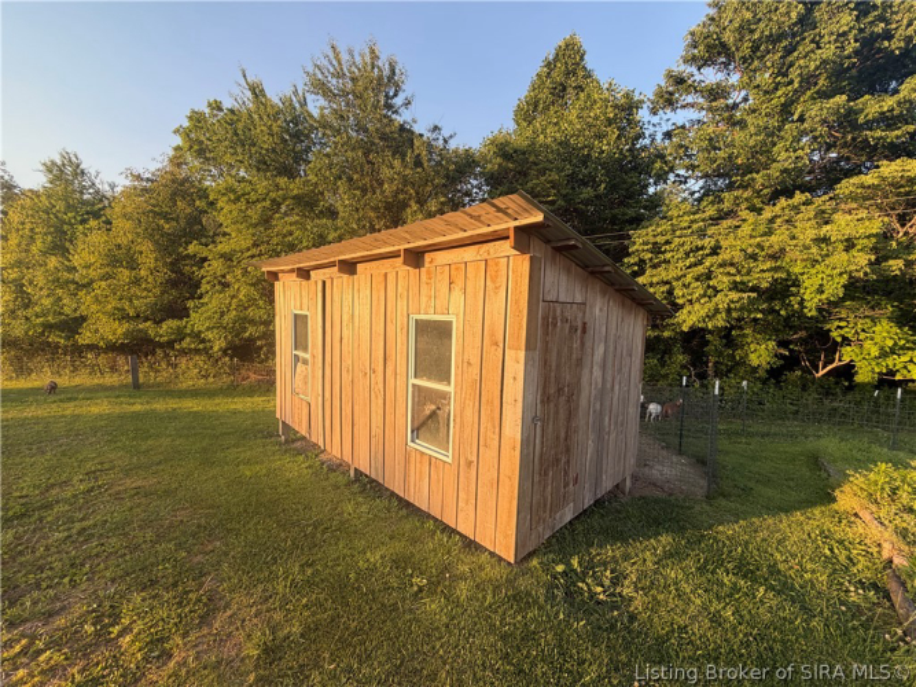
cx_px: 458
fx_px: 370
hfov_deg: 102.1
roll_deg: -1.5
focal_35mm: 14
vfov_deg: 85.7
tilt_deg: -6.4
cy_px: 344
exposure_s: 1/381
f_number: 2.2
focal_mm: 2.22
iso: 50
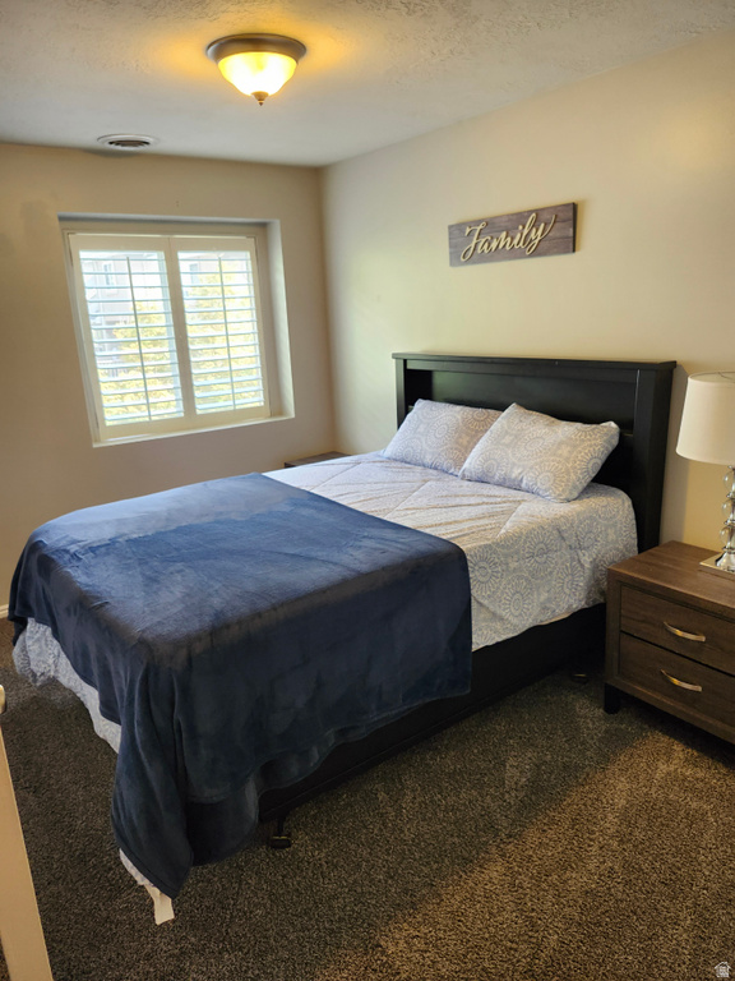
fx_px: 651
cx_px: 368
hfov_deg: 58.9
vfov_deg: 73.9
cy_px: 490
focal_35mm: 23
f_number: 1.8
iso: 320
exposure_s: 1/120
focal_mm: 5.54
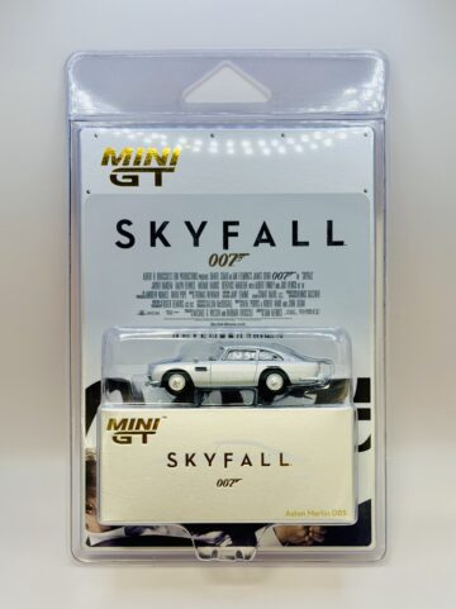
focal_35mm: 48
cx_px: 228
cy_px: 304
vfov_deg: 39.7
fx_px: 844
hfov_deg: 30.2
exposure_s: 1/121
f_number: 1.78
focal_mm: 6.76
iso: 80
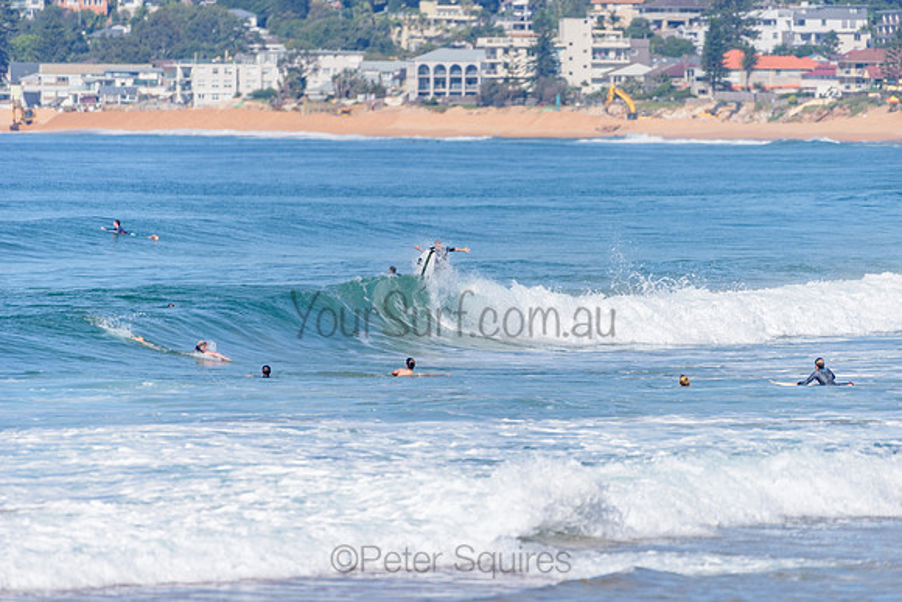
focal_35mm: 500
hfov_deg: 4.1
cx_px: 451
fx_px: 12530
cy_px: 301
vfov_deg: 2.8
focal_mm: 500
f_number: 5.6
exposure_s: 1/2000
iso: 125
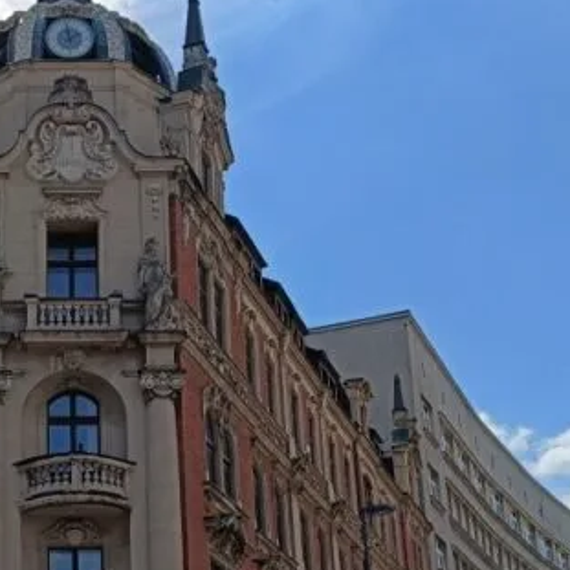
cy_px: 480
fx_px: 1323
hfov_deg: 23.6
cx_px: 42
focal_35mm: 71
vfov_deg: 23.8
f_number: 1.88
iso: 50
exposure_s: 1/1408
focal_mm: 4.84
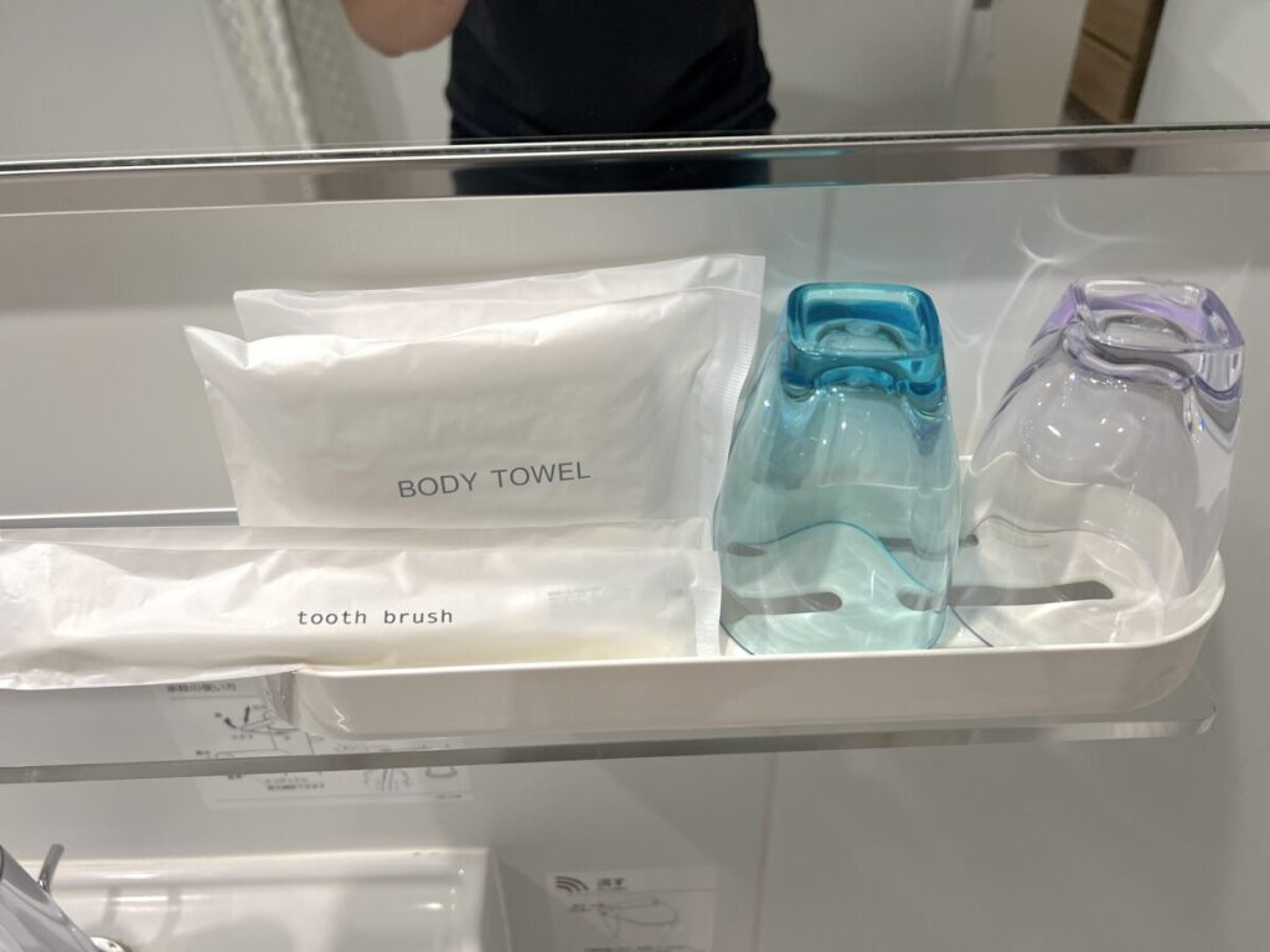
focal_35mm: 26
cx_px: 635
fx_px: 954
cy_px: 476
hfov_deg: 67.3
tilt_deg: -36.8
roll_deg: +2.2
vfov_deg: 53.1
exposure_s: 1/100
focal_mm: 5.7
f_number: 1.5
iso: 125
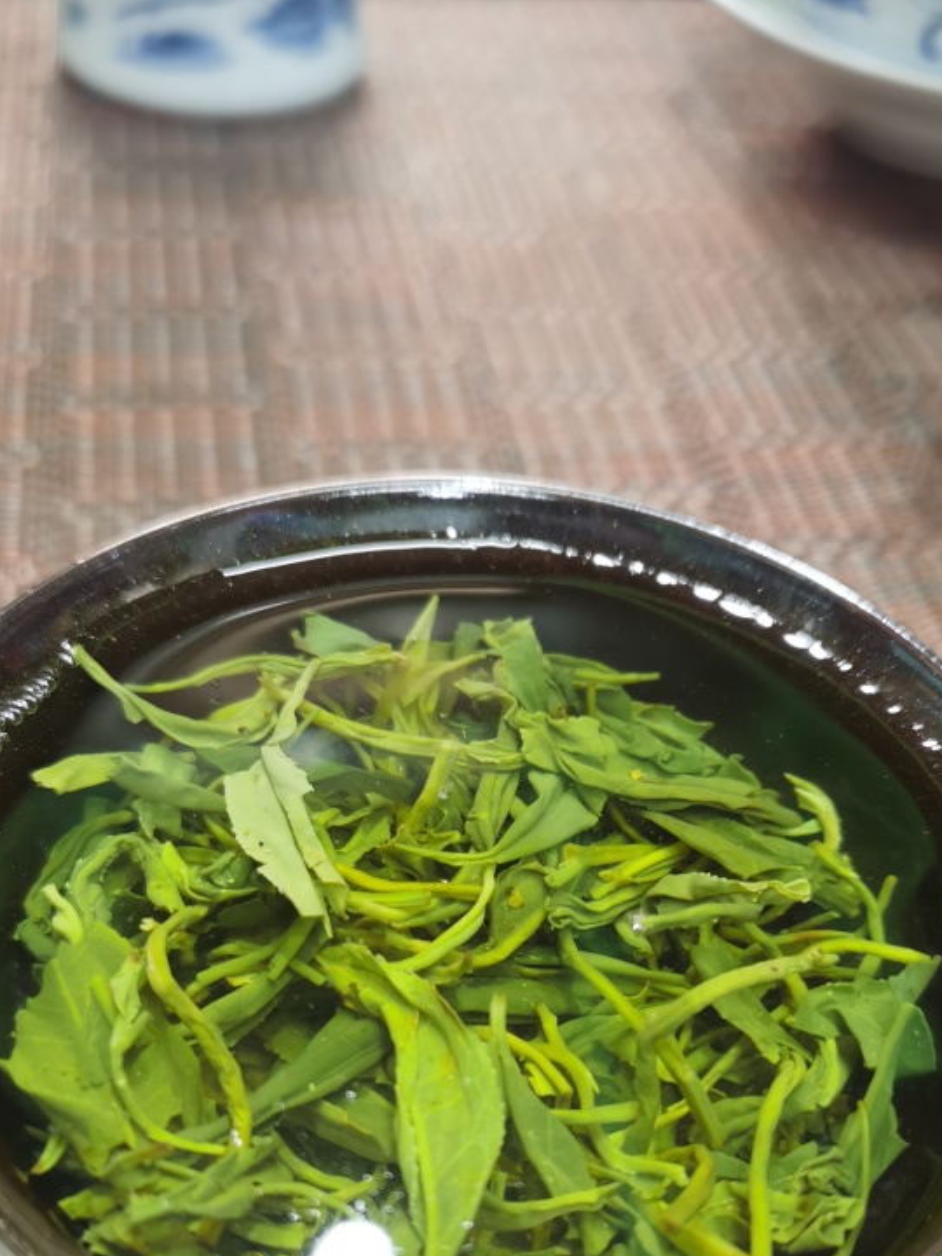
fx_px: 1451
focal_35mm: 40
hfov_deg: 36.0
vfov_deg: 45.9
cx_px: 487
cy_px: 859
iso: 400
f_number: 1.8
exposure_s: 1/33.3
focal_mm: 5.58
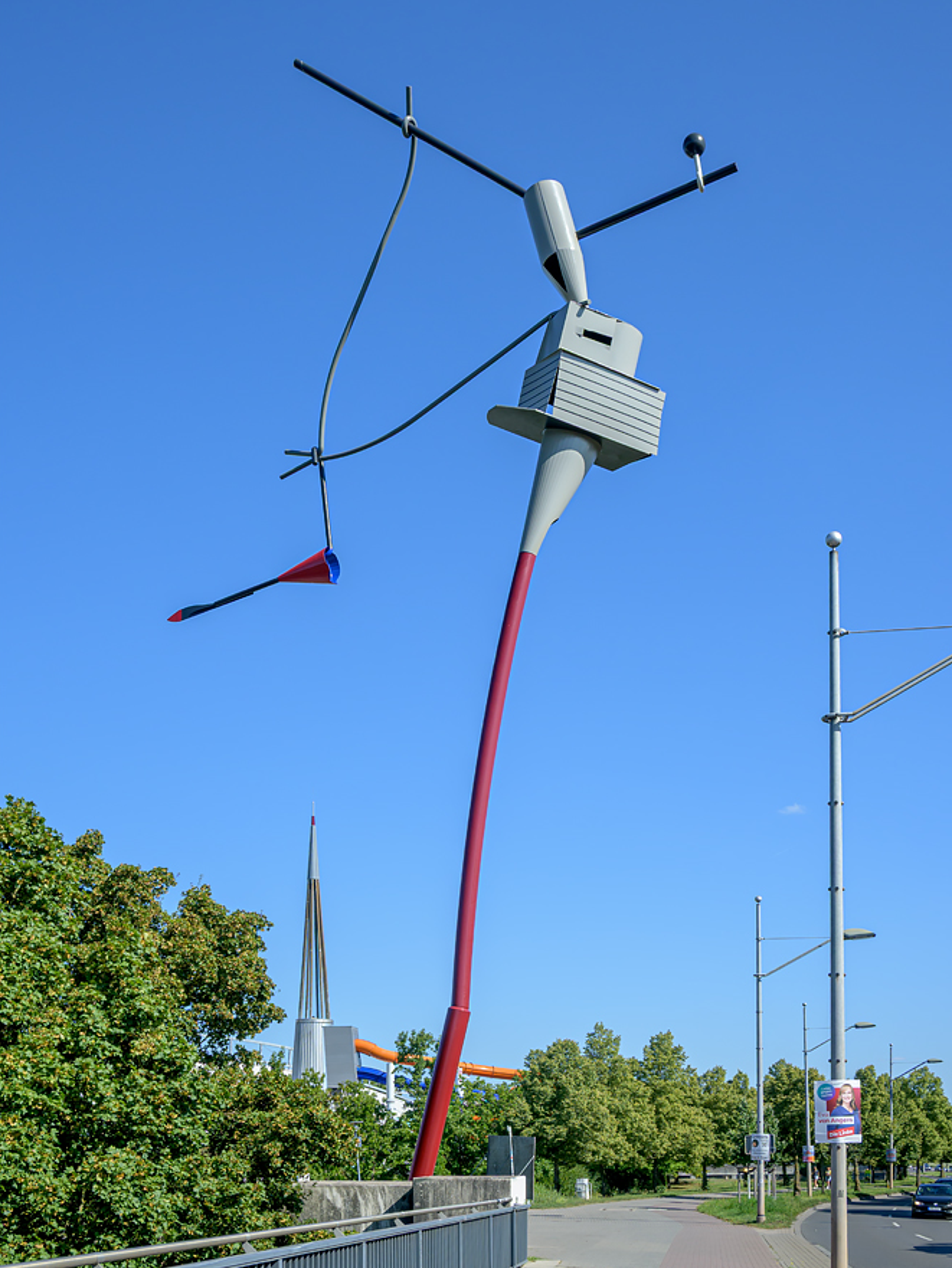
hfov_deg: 39.7
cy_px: 649
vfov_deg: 51.3
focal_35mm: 36
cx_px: 476
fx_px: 1320
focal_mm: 22
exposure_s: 1/350
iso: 200
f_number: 8
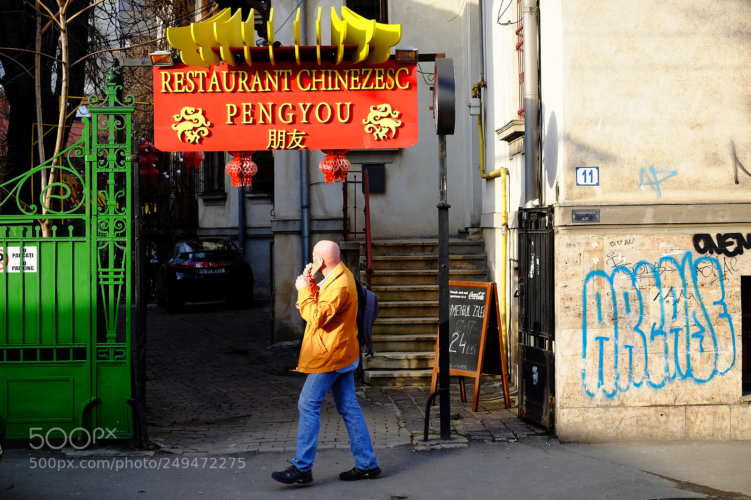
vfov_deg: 20.3
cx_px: 376
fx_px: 1397
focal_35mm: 67
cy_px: 250
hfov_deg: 30.1
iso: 400
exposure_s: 1/340
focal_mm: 44.4
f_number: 5.6
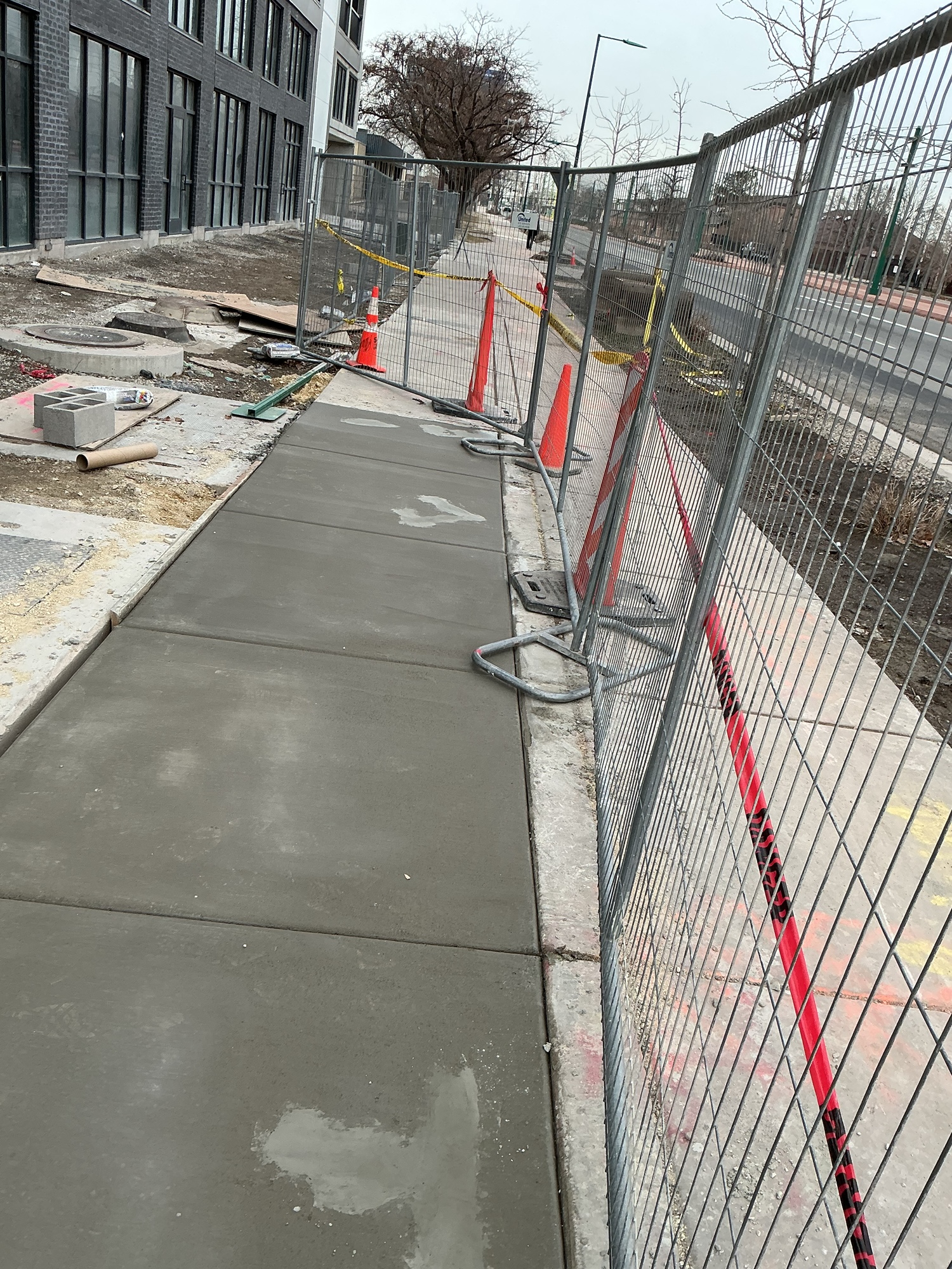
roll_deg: -8.6
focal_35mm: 29
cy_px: 634
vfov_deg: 61.7
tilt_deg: -21.8
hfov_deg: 48.2
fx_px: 1063
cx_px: 476
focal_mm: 3
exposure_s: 1/650
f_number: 1.8
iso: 25
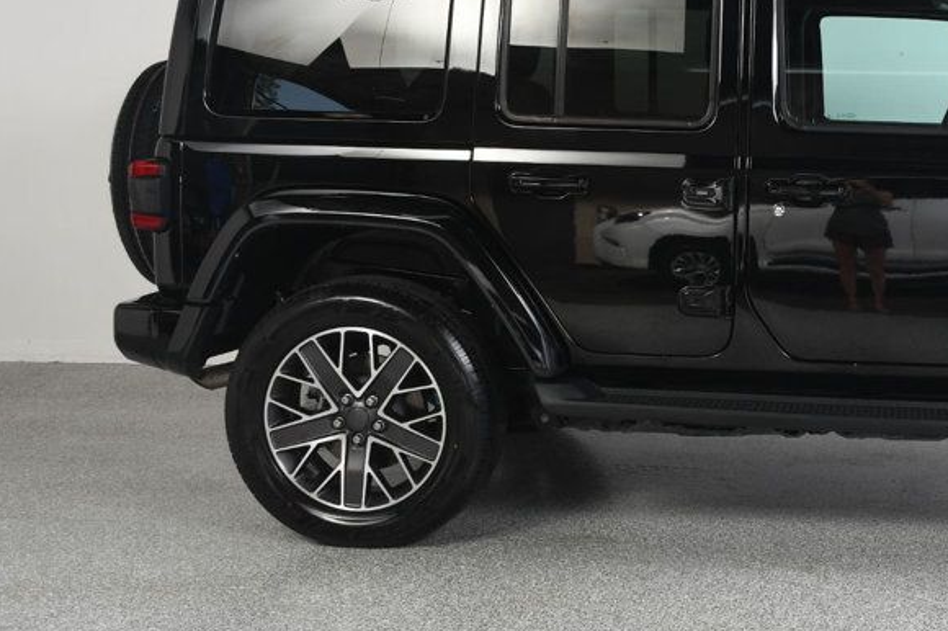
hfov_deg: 32.2
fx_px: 1579
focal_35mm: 60
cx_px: 804
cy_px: 291
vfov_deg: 22.6
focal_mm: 23
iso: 100
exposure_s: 1/160
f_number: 7.1
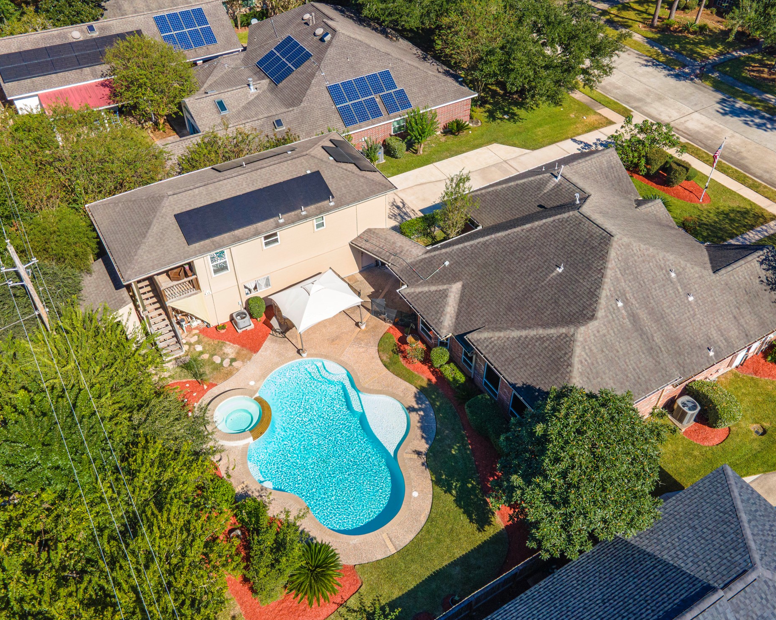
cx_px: 388
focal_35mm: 26
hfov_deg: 66.0
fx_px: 597
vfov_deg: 54.9
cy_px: 305
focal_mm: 4.5
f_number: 2.8
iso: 100
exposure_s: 1/500
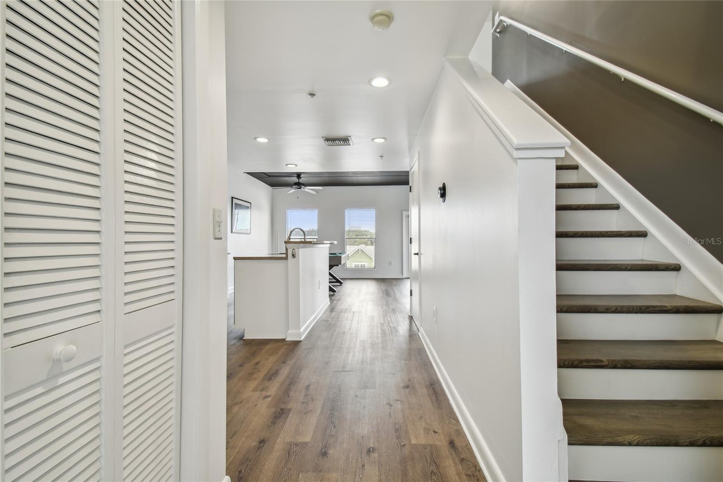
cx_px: 362
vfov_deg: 73.7
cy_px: 241
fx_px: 321
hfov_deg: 96.7
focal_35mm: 16
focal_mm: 11
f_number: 7.1
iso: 100
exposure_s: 1/15
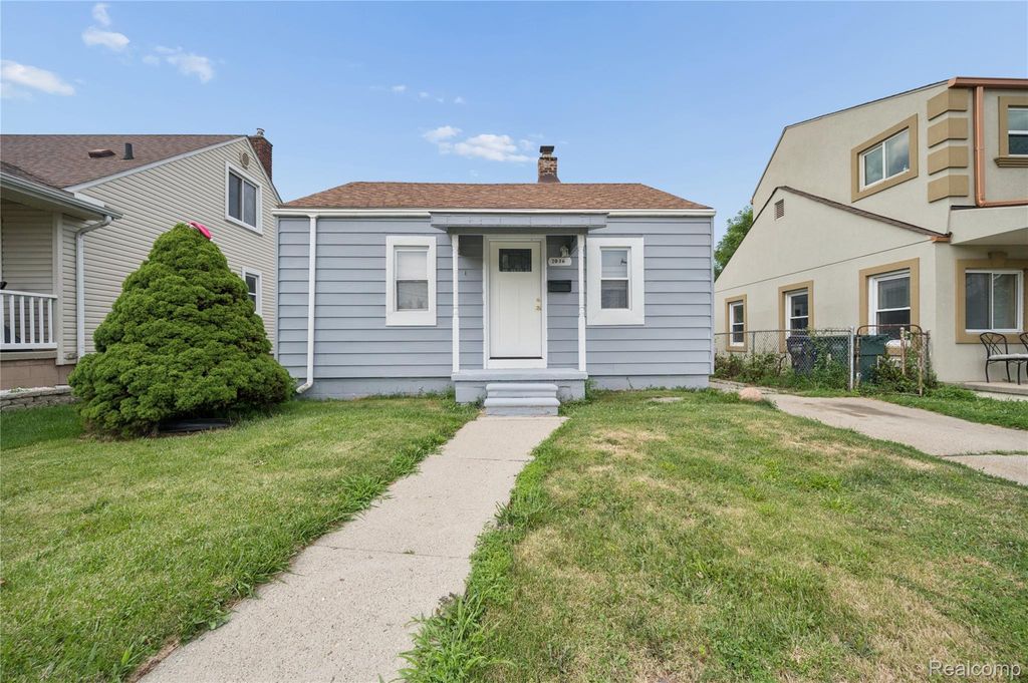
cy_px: 342
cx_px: 514
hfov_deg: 104.3
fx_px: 399
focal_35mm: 14
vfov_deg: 81.1
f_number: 4.5
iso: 800
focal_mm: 14
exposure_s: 1/5000
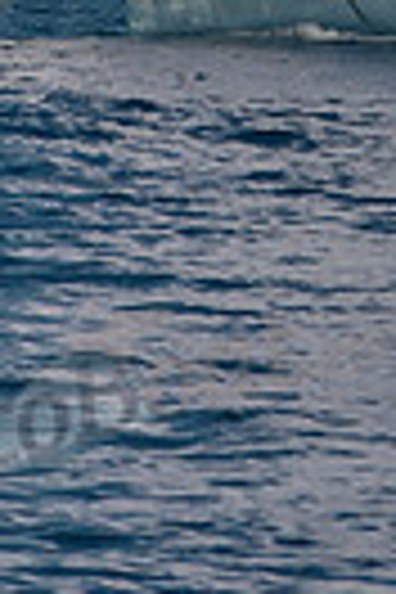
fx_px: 5082
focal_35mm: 308
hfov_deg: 4.4
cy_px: -351
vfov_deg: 6.6
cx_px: 655
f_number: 7.1
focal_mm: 70
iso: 200
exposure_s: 1/800
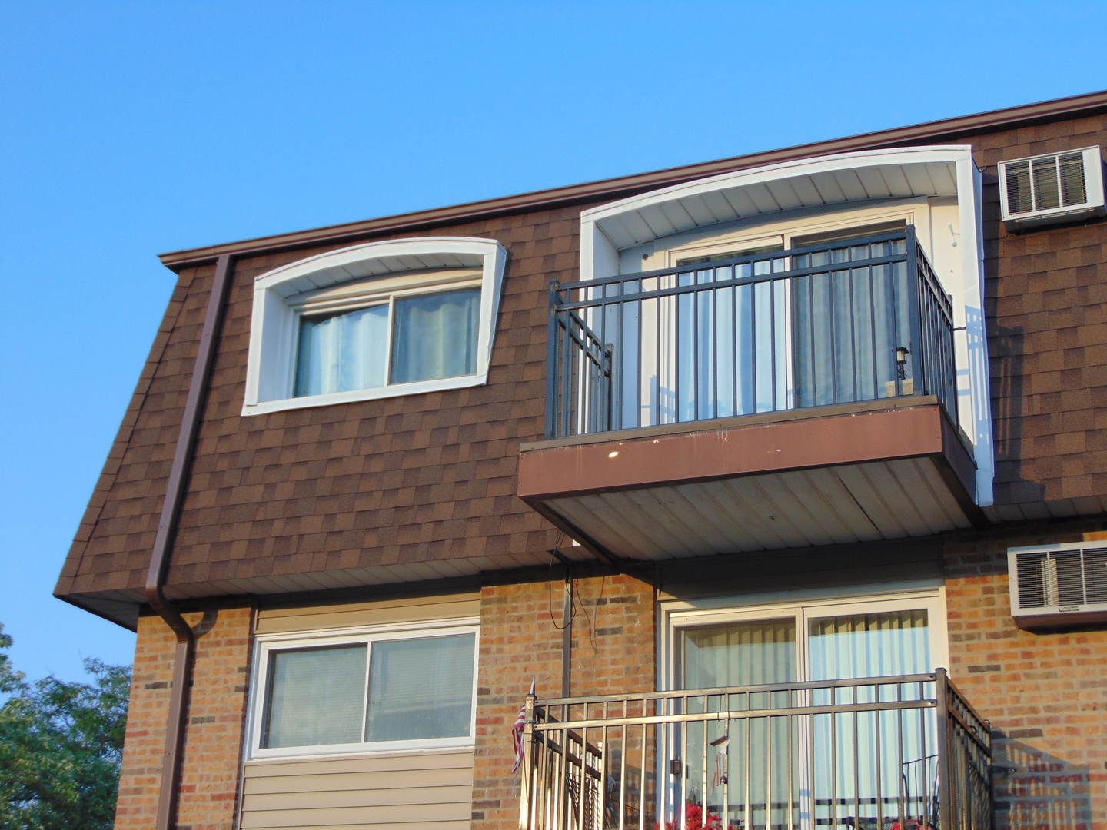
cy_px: 415
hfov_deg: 32.2
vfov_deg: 24.4
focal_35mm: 60
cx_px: 554
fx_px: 1919
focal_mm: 10.8
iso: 80
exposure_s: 1/250
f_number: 3.6
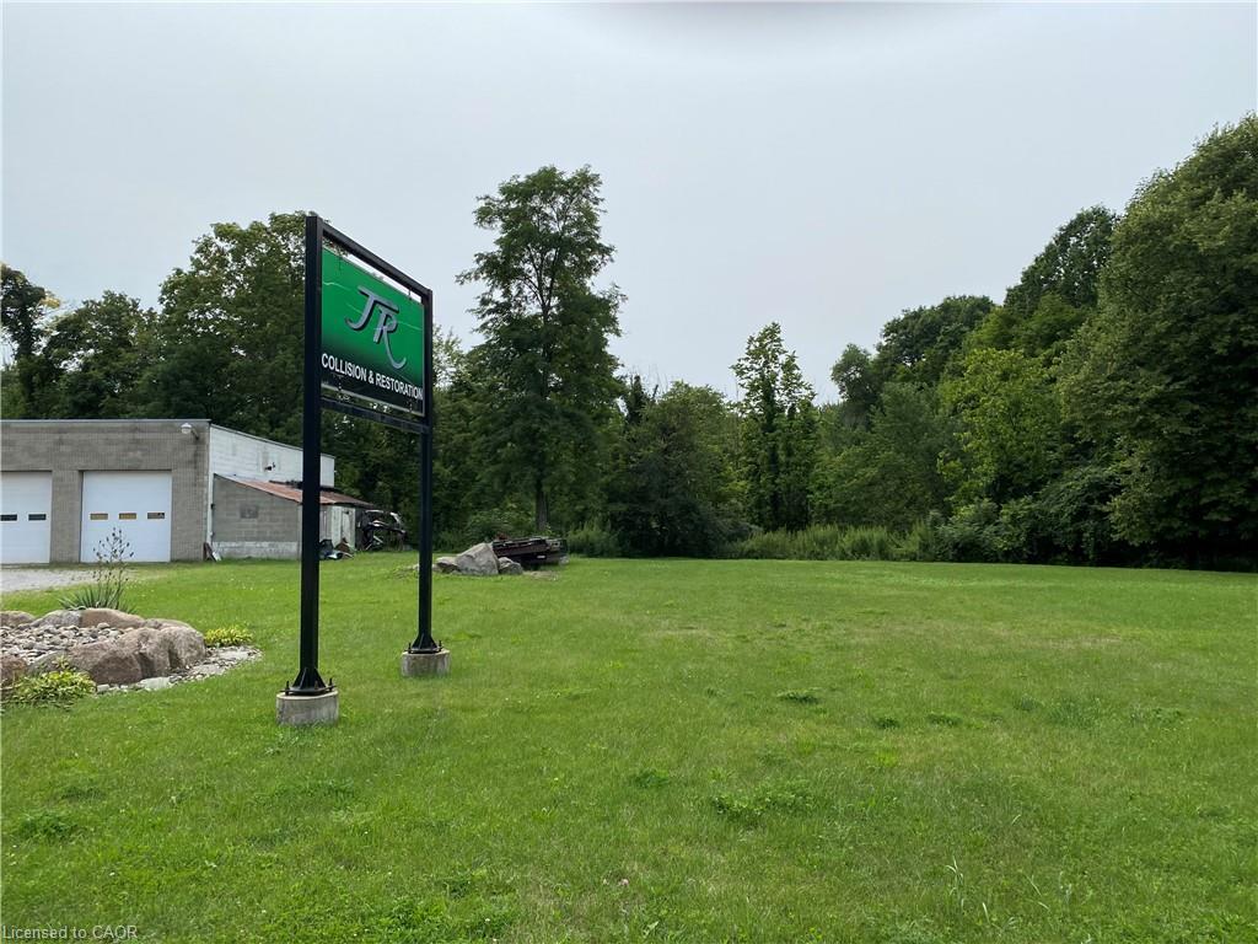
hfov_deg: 67.3
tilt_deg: +5.1
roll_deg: +0.1
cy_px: 472
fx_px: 945
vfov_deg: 53.1
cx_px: 629
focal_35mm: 26
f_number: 1.8
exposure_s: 1/4808
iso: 32
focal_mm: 4.25
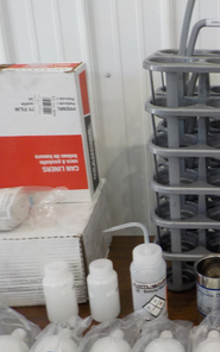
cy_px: 177
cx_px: 237
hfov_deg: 27.5
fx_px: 413
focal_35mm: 43
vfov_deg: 46.2
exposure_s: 1/40
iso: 125
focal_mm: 4.1
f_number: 3.3
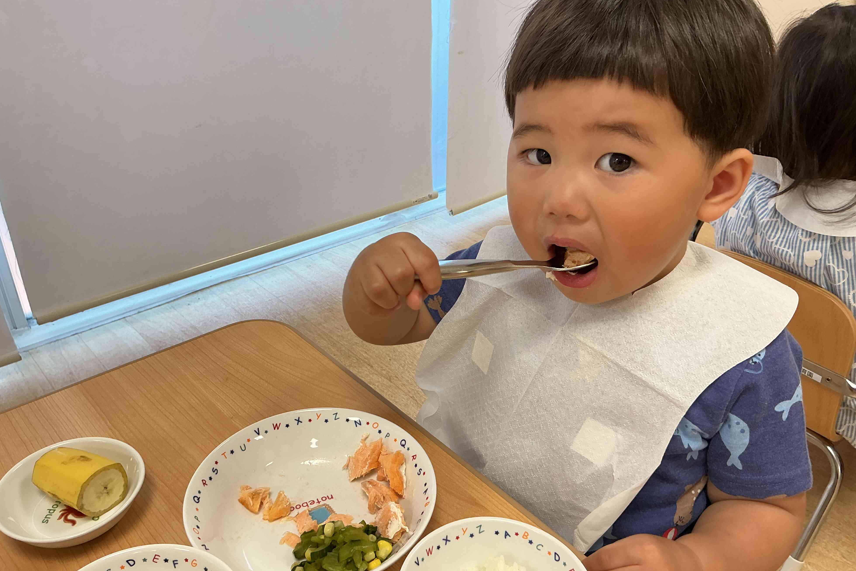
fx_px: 737
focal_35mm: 31
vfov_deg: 42.3
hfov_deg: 60.3
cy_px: 314
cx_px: 426
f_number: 1.8
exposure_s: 1/120
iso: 25
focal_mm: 3
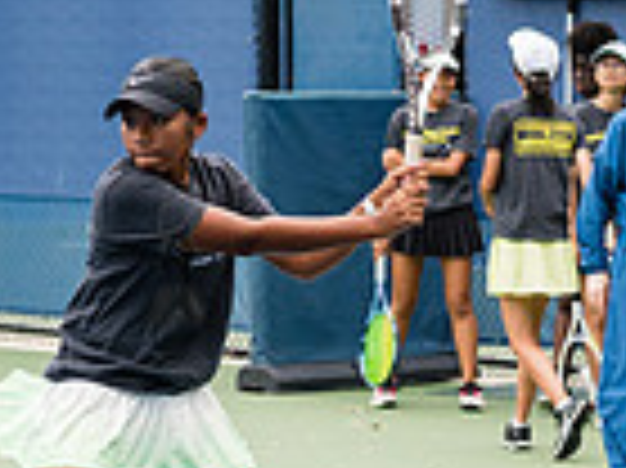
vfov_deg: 6.5
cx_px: 757
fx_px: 4138
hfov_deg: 8.6
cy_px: 466
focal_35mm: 229
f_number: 4.5
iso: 400
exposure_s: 1/400
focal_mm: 56
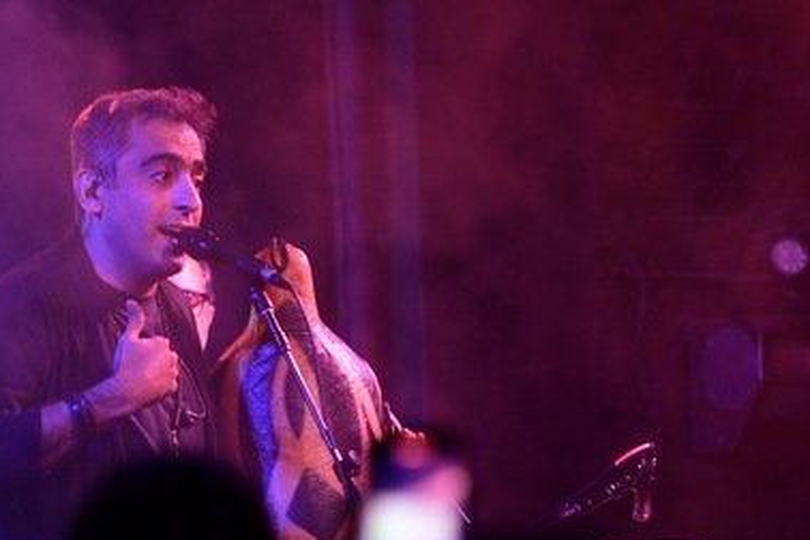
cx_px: 208
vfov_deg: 4.1
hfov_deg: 6.2
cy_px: 291
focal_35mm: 333
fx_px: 7492
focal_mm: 140
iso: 1600
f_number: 2.8
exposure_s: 1/125
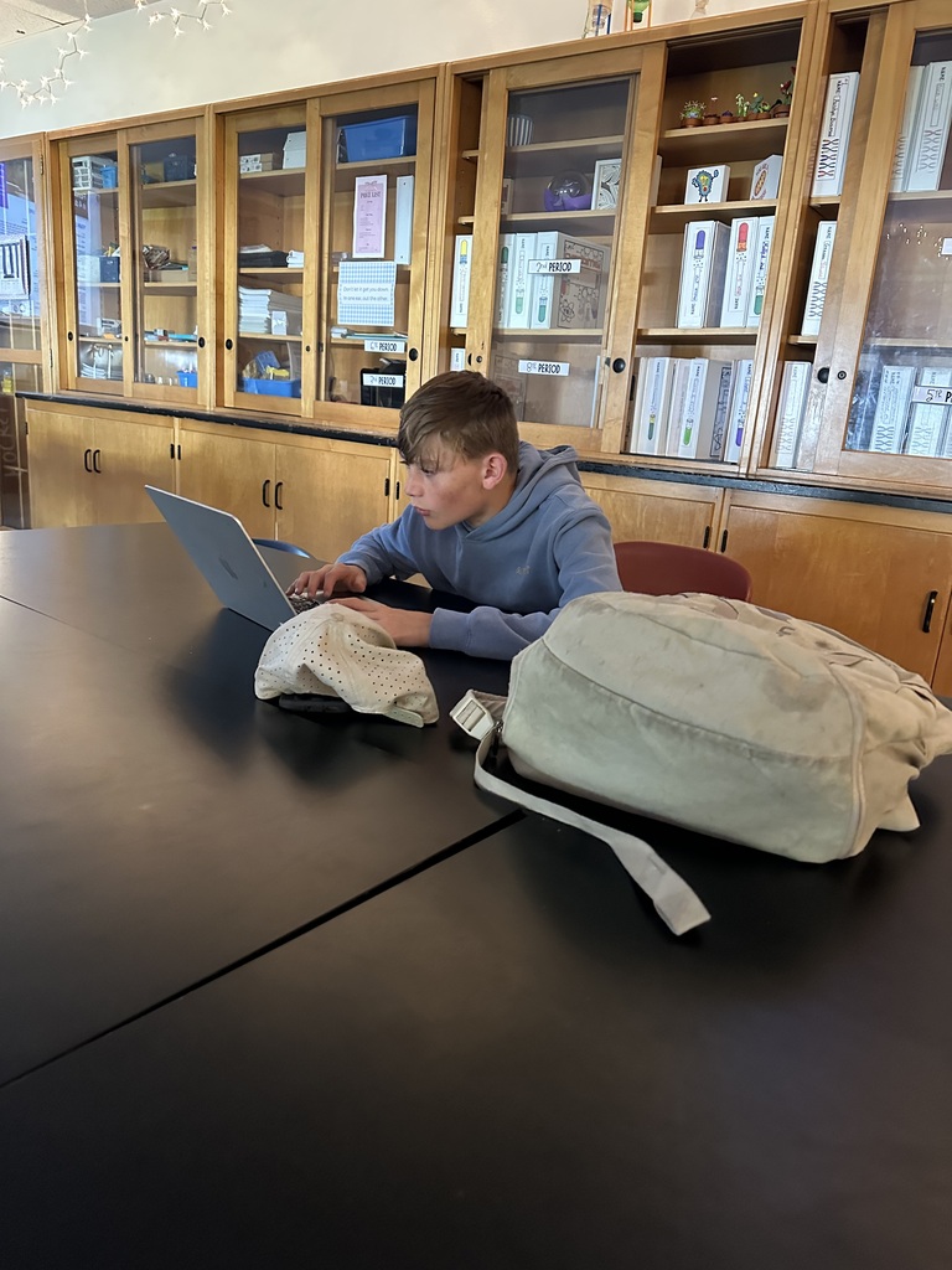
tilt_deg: -15.5
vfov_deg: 71.6
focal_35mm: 24
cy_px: 635
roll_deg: -5.0
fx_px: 880
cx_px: 476
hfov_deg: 56.8
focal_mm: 6.86
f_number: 1.78
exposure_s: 1/40
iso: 1000
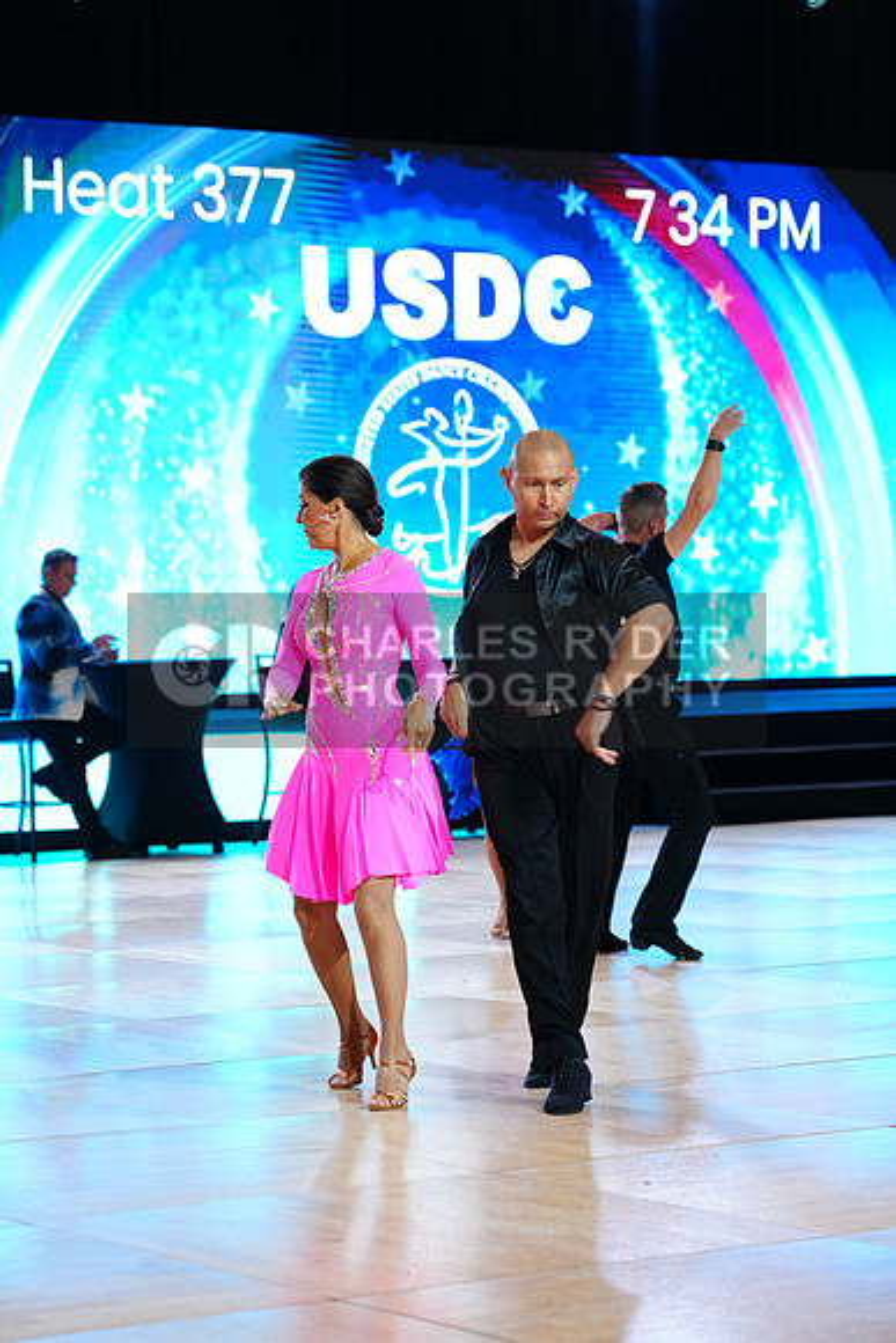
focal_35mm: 105
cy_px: 672
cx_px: 448
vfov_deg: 19.5
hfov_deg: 13.0
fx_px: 3917
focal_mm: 105
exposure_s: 1/320
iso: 2500
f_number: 4
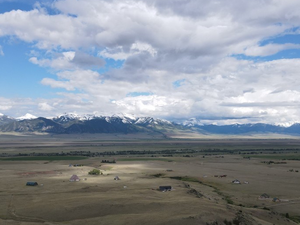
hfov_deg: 51.4
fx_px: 312
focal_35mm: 36
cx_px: 154
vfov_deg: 39.5
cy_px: 134
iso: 110
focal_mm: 4.5
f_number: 2.8
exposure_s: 1/800
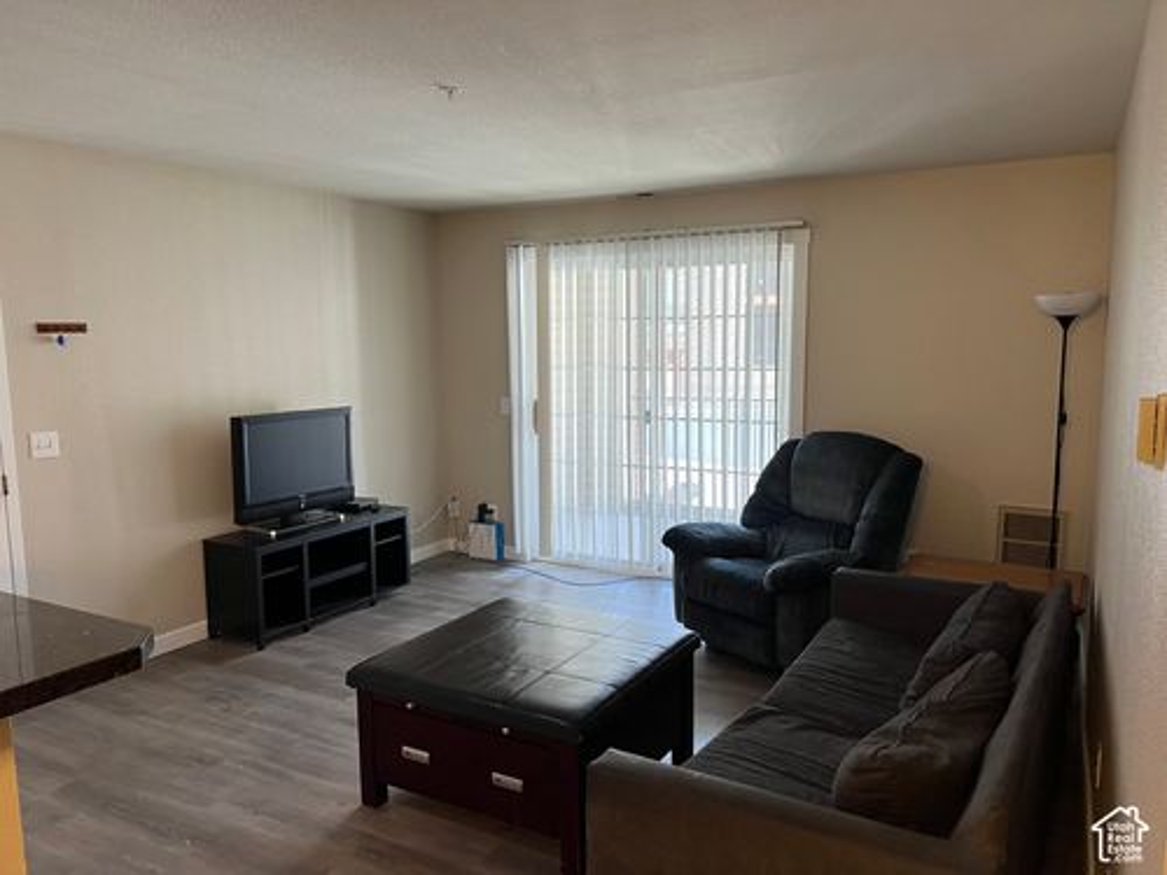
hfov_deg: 67.3
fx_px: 877
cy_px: 438
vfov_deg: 53.1
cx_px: 584
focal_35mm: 26
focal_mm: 5.7
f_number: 1.5
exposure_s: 1/60
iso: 80
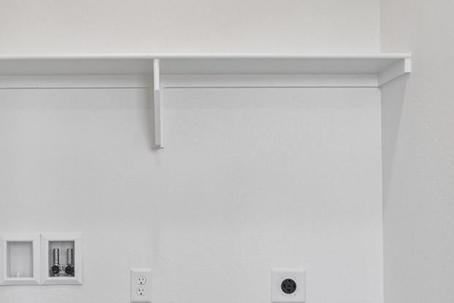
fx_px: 634
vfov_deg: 26.7
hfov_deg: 39.0
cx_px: 158
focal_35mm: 50
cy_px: 207
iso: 400
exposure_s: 1/80
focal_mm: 13
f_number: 8
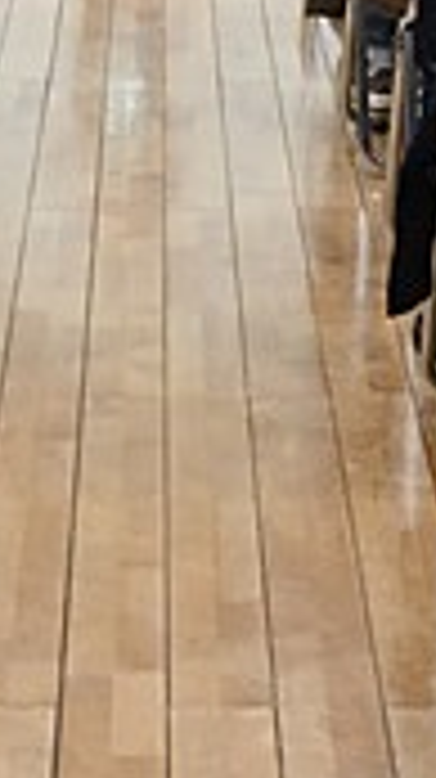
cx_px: 72
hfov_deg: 9.2
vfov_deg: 16.0
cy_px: -63
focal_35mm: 131
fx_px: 2699
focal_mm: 24
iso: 1250
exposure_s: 1/100
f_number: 5.6
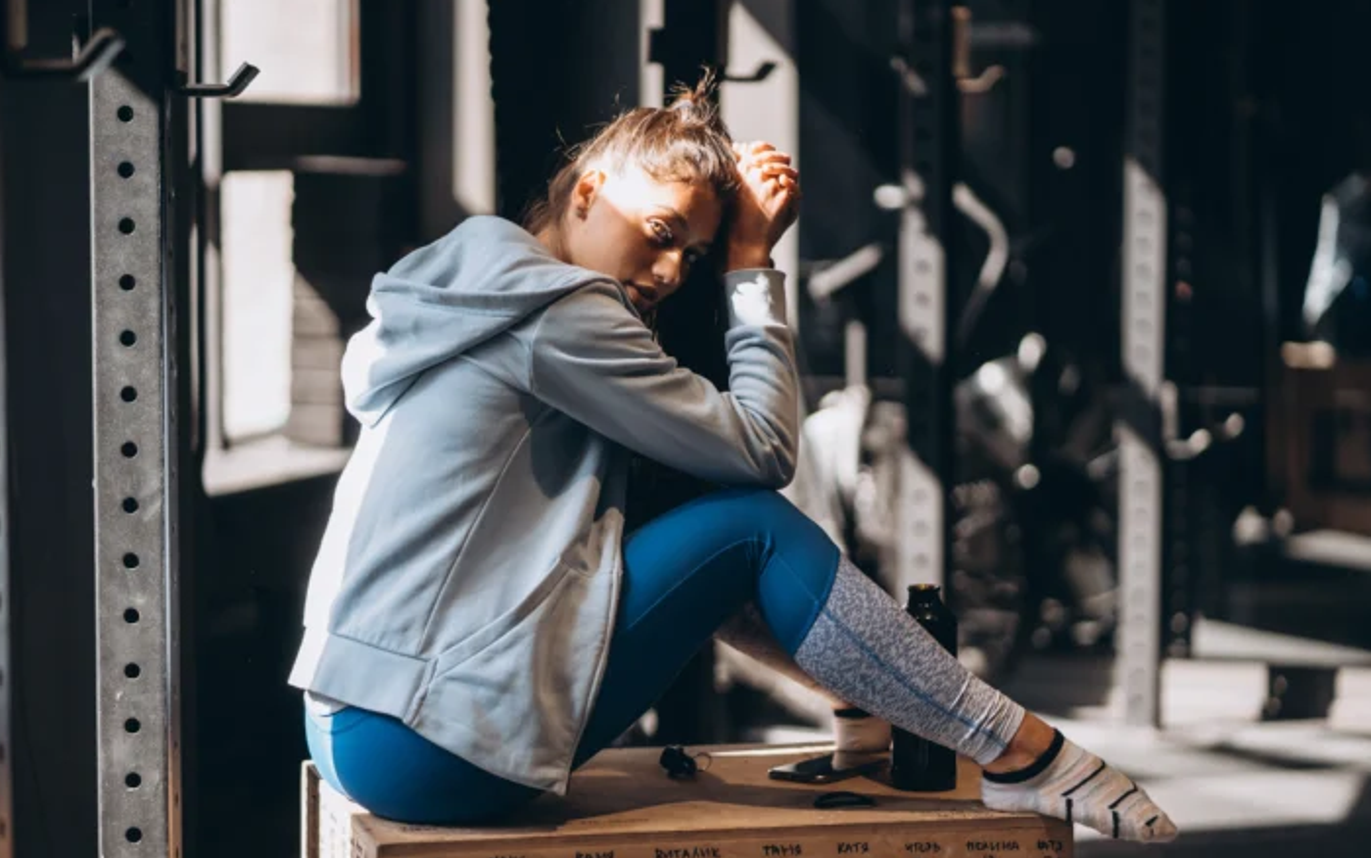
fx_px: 3551
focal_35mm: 95
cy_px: 482
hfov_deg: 21.9
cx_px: 674
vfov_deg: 13.8
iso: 800
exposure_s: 1/1600
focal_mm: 85
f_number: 1.8
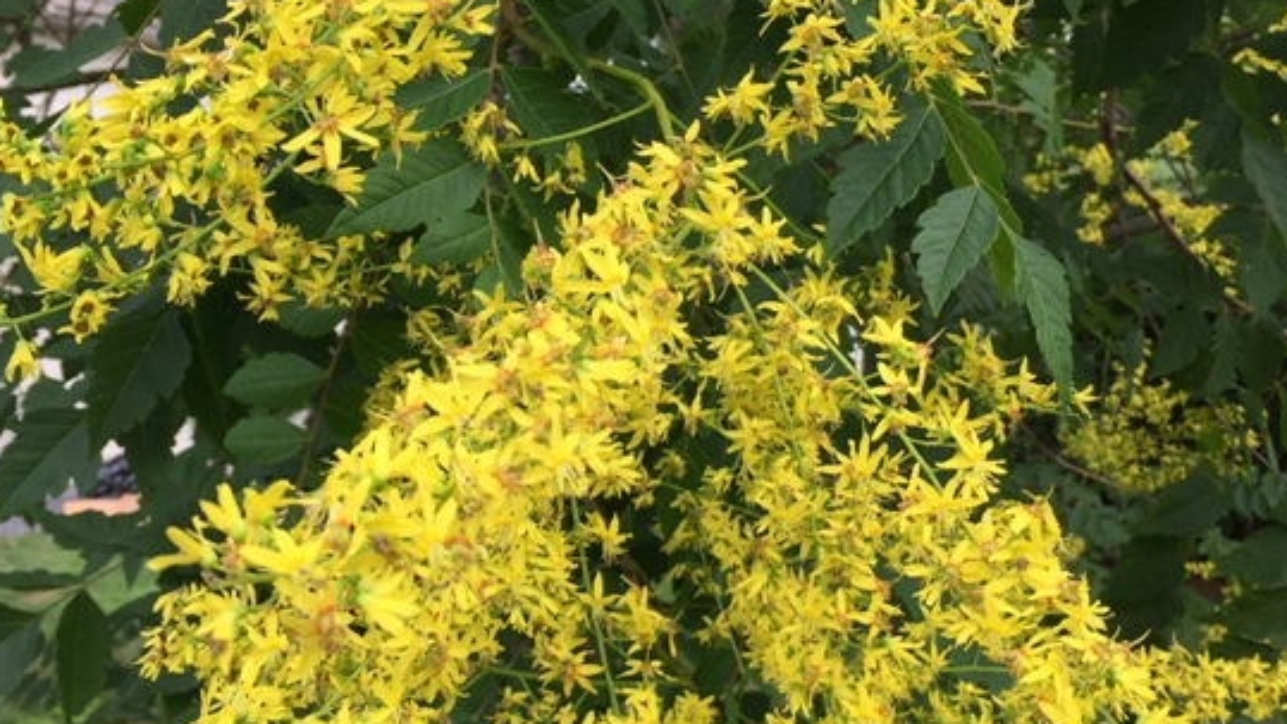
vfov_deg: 27.0
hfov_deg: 46.4
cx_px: 620
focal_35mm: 44
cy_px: 272
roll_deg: +0.0
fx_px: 1501
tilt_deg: +4.2
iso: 32
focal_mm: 4.15
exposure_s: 1/193
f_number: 2.2
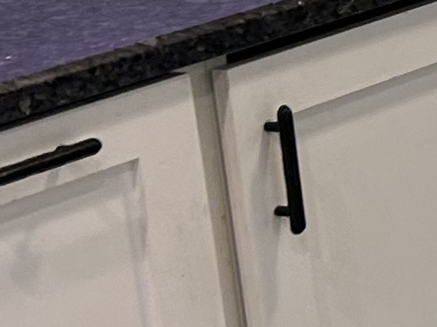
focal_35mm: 204
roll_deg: +3.1
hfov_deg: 7.5
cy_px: -258
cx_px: 1603
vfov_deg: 7.1
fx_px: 2574
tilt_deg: -7.9
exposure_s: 1/120
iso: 80
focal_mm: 5.7
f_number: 1.5
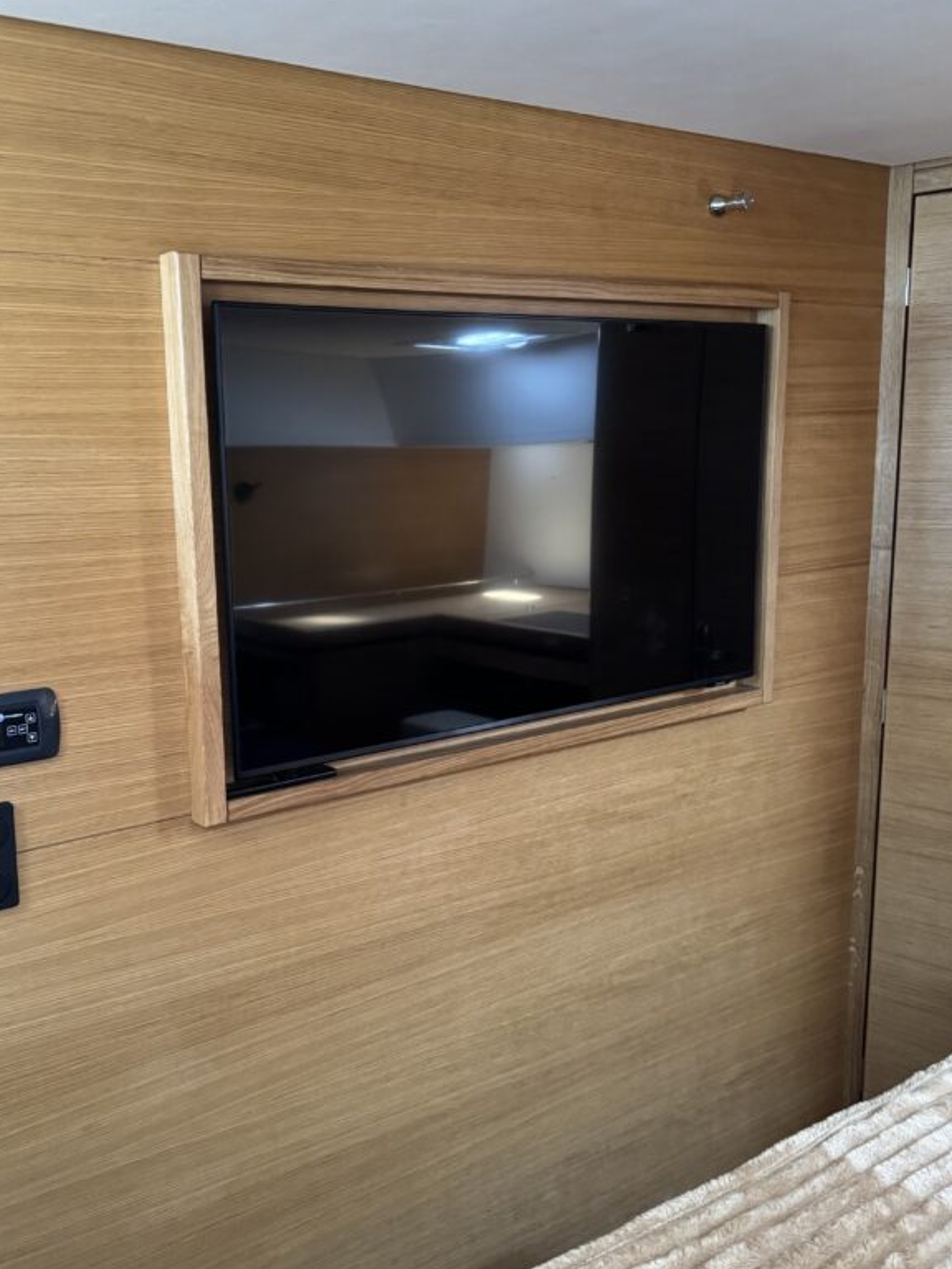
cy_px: 664
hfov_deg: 43.8
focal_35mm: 32
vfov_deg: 56.8
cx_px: 364
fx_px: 1173
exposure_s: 1/60
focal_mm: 6.76
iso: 640
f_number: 1.78
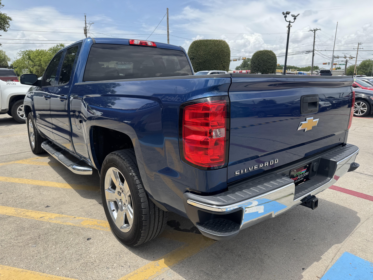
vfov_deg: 56.8
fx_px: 259
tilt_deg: -13.9
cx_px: 186
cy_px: 140
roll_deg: -0.3
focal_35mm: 24
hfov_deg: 71.6
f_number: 1.78
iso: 80
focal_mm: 6.76
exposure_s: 1/2959
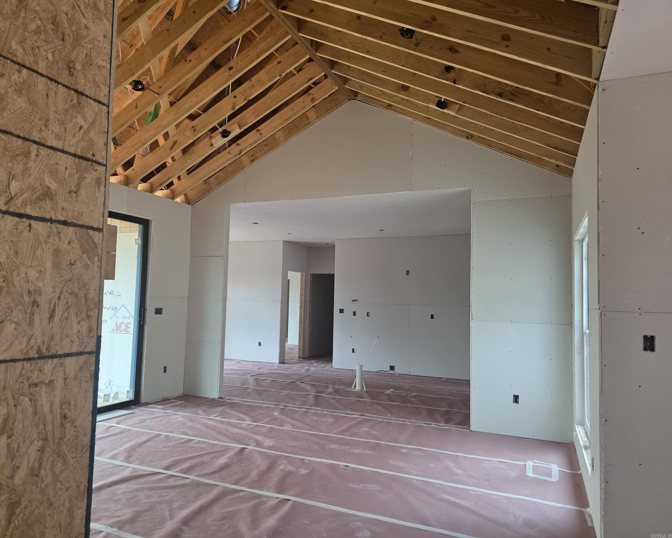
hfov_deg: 70.2
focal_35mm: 24
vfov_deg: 58.8
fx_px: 477
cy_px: 269
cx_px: 315
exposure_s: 1/180
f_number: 1.7
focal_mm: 6.3
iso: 160
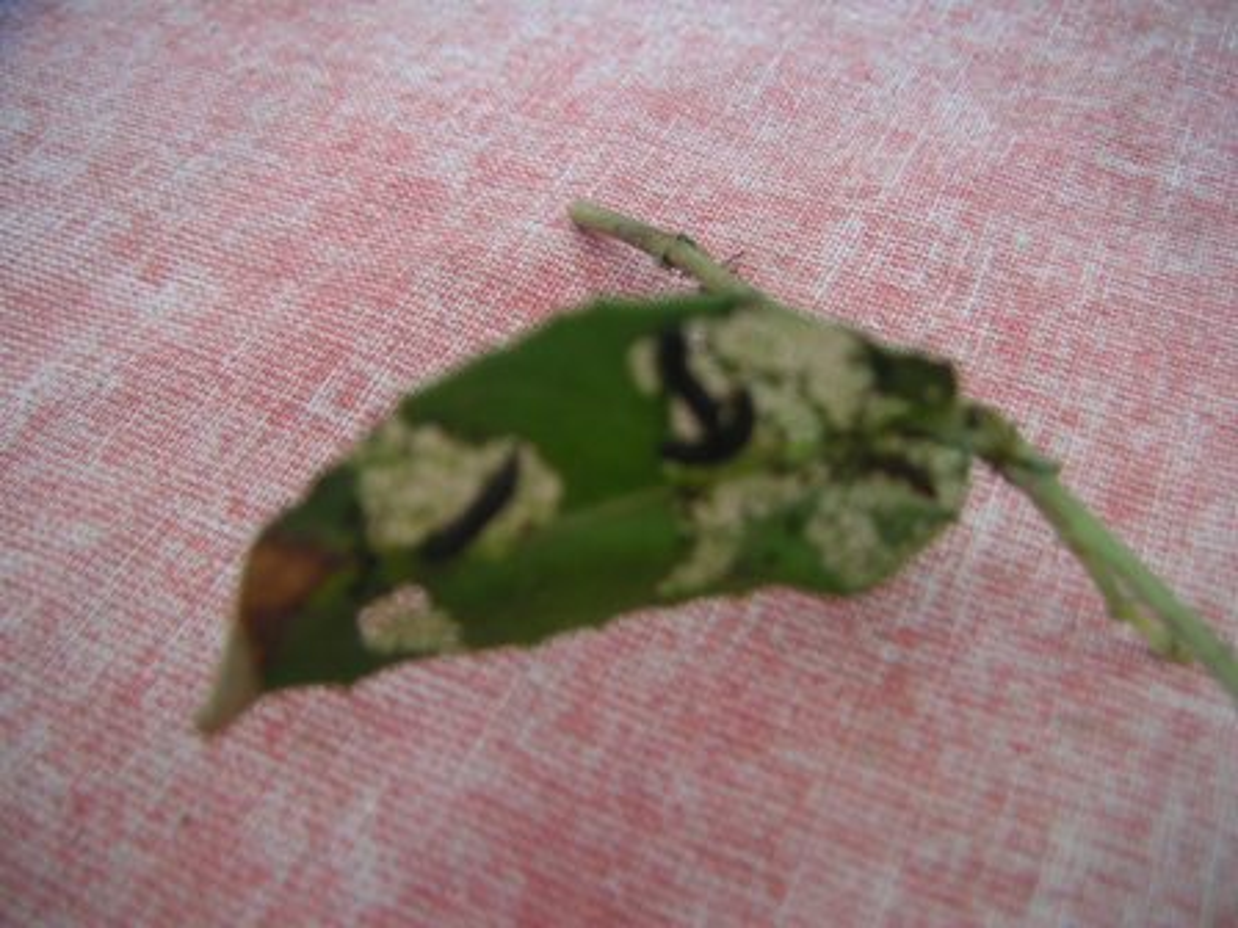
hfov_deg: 50.1
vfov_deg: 38.7
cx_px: 619
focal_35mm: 37
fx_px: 1323
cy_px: 464
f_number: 2.8
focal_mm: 5.7
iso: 50
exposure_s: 1/350
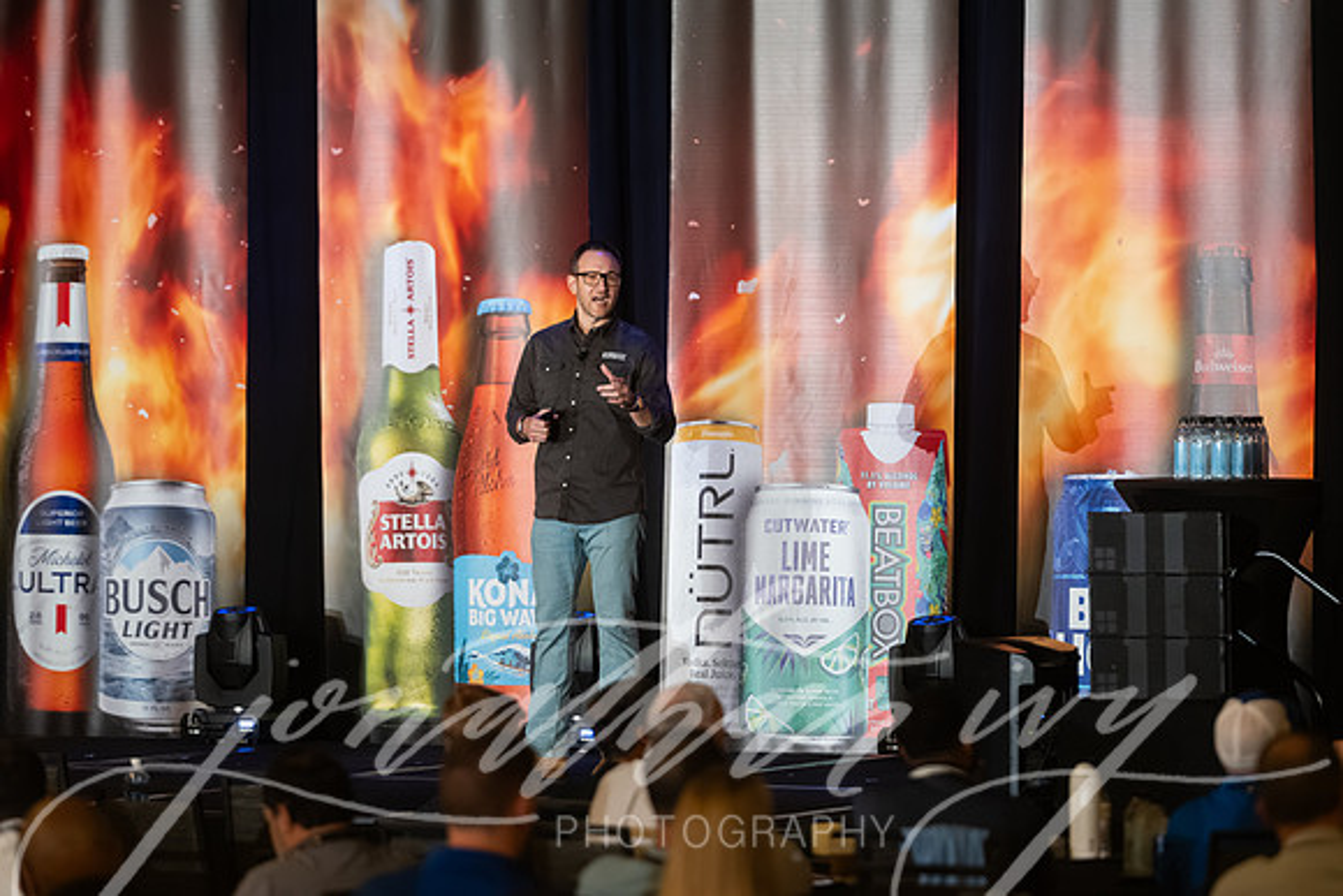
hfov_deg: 10.2
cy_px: 448
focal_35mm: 202
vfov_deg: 6.8
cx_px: 672
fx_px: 7552
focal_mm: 200
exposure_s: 1/200
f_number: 2.8
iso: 2500
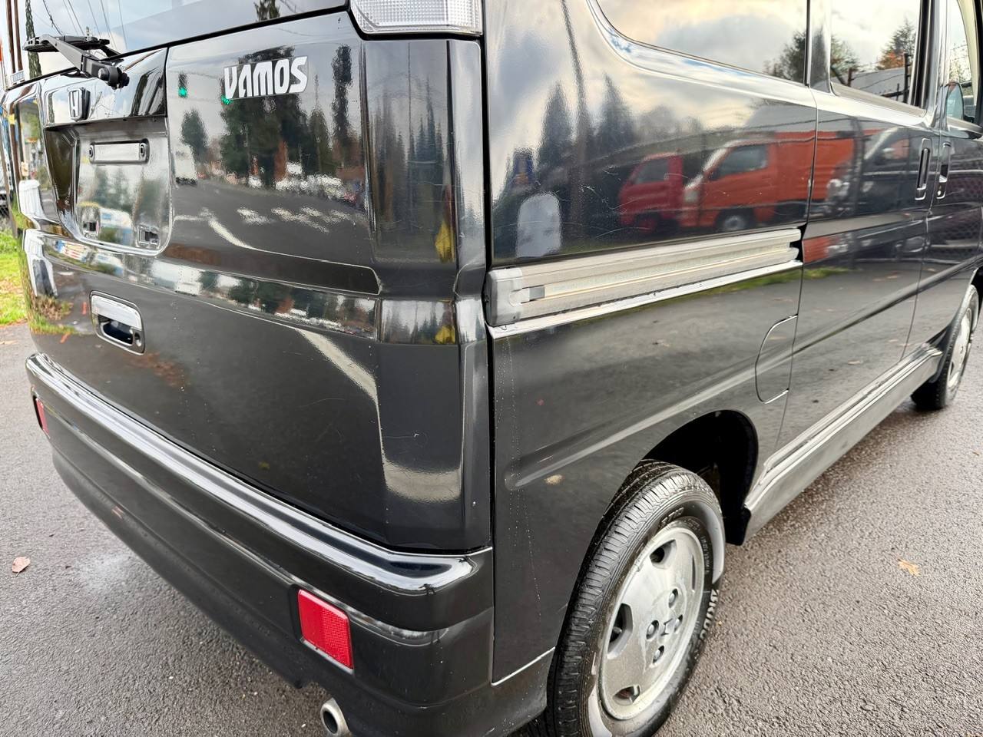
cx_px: 492
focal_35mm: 24
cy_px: 368
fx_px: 682
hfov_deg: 71.6
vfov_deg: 56.8
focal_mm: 6.76
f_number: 1.78
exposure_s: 1/412
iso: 100
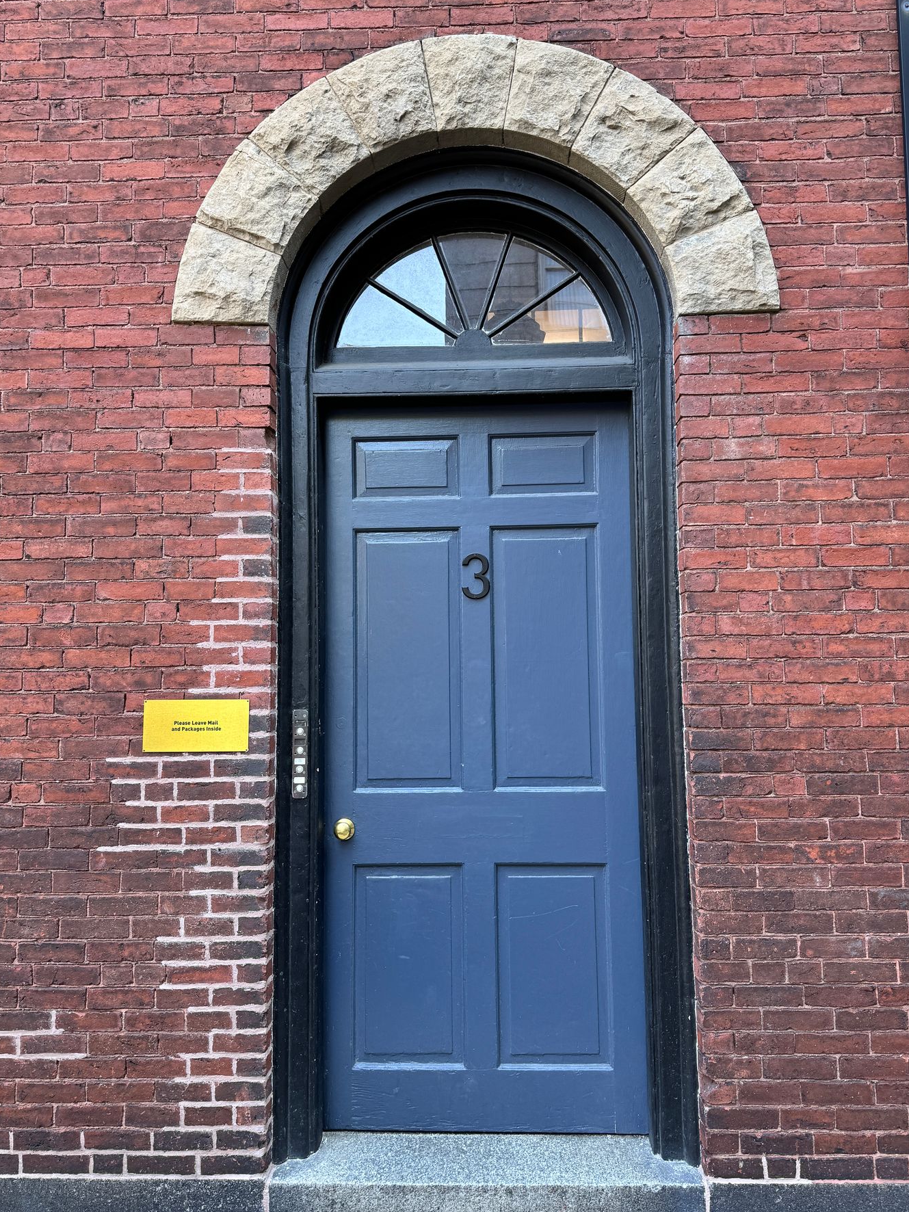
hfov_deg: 53.1
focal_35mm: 26
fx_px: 910
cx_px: 468
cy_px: 626
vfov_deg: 67.3
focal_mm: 6.76
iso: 80
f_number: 1.78
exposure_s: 1/121
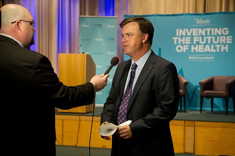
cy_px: 78
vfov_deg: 20.6
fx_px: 431
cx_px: 118
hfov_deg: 30.5
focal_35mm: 66
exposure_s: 1/100
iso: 2500
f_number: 5
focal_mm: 66
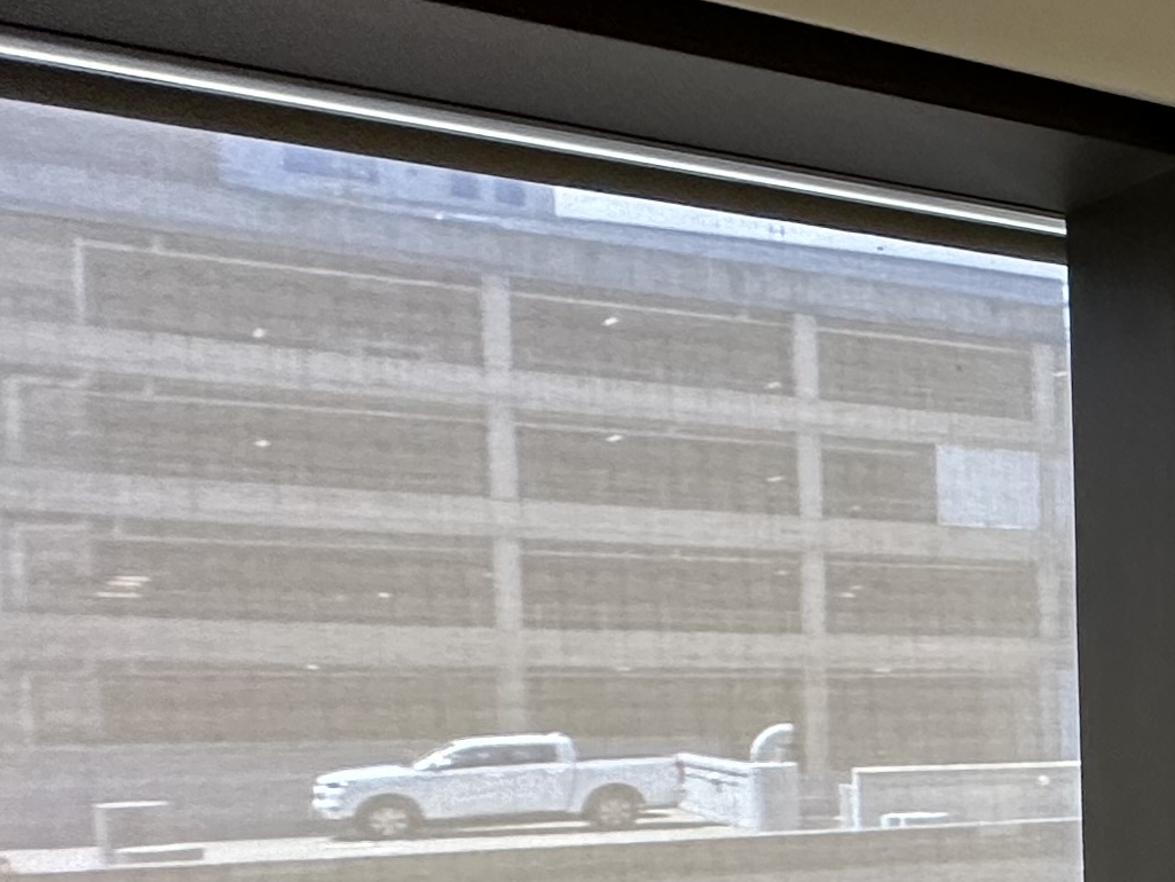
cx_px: 2121
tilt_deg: -3.2
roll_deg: +0.7
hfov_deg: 21.8
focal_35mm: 55
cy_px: 785
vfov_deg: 25.8
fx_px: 1867
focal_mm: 2.22
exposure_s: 1/100
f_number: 2.2
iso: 200
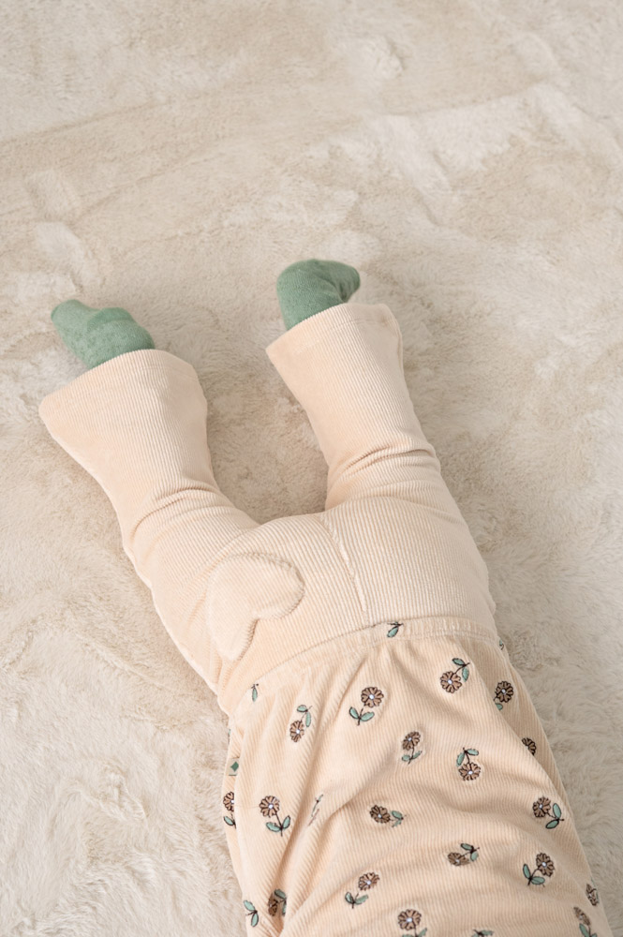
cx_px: 312
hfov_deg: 26.9
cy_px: 468
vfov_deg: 39.6
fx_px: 1300
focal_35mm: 50
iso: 1600
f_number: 8
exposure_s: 1/125
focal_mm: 50
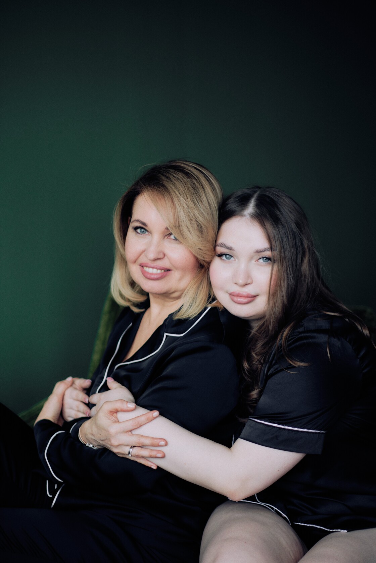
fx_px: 1316
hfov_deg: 16.3
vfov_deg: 24.2
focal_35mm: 84
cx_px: 188
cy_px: 282
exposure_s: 1/250
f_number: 1.2
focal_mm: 56
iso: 200
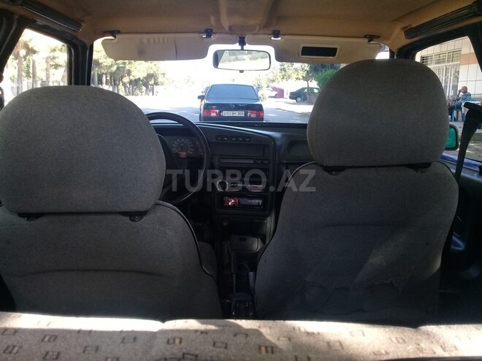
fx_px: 432
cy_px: 180
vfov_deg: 45.4
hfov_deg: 58.4
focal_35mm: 31
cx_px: 241
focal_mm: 3.3
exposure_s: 1/50
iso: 64
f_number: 2.2
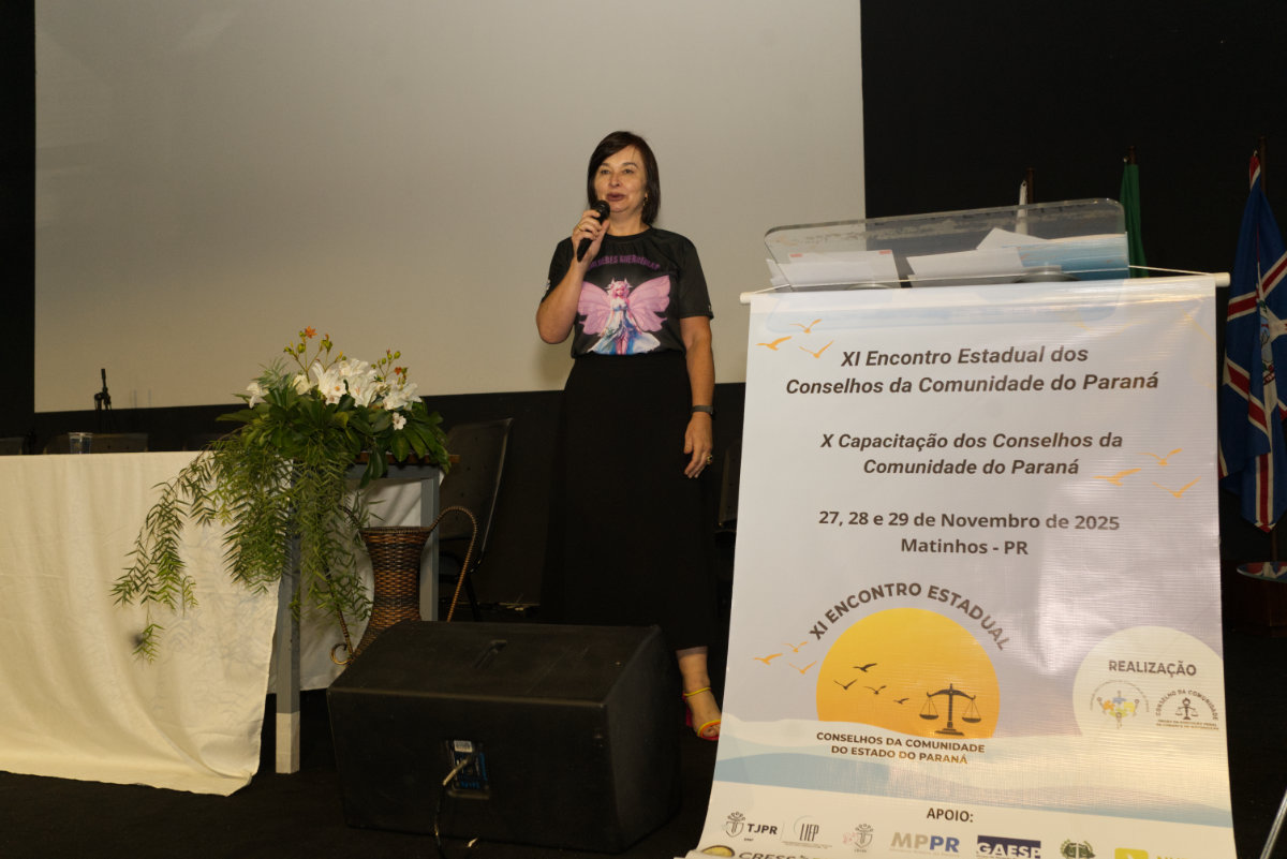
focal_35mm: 35
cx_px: 644
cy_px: 430
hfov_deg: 54.4
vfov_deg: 37.9
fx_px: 1252
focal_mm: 35
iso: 3200
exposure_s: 1/100
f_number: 5.6
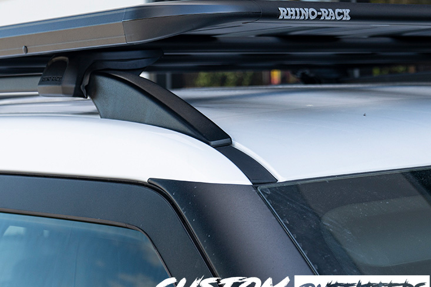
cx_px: 289
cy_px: -28
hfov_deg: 23.5
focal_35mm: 86
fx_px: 1029
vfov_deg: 15.5
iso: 100
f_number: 4
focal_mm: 35
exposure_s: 1/60
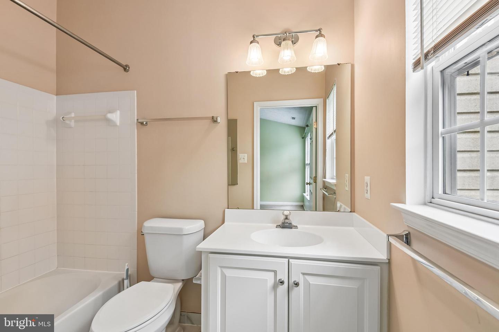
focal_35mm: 16
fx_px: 222
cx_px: 250
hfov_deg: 96.7
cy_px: 166
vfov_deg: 73.7
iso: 400
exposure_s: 1/50
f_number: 8
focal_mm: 16
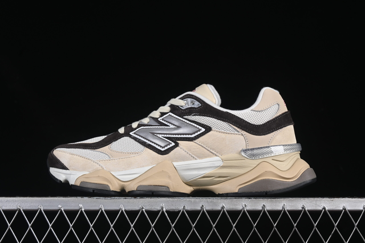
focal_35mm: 75
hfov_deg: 27.0
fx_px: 760
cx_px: 182
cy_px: 122
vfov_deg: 18.2
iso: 160
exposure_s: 1/80
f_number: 8
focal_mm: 50
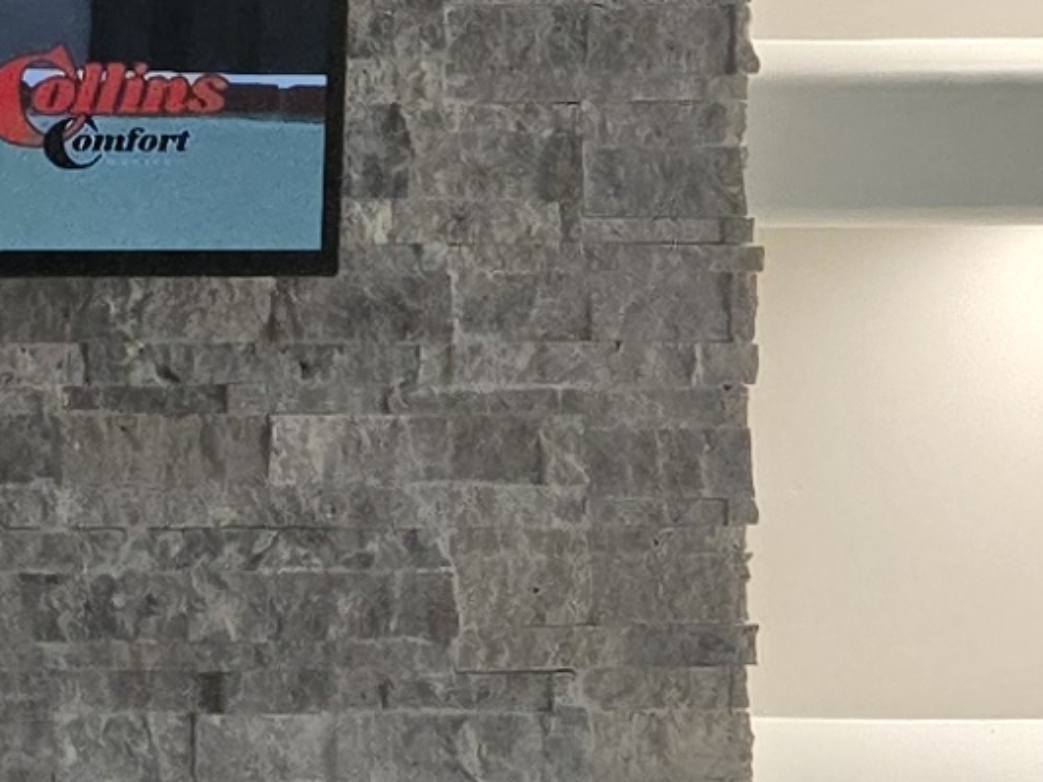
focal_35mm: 173
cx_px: -1098
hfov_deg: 10.4
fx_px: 5213
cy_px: -98
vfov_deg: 8.5
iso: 125
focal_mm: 5.4
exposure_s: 1/180
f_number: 1.8
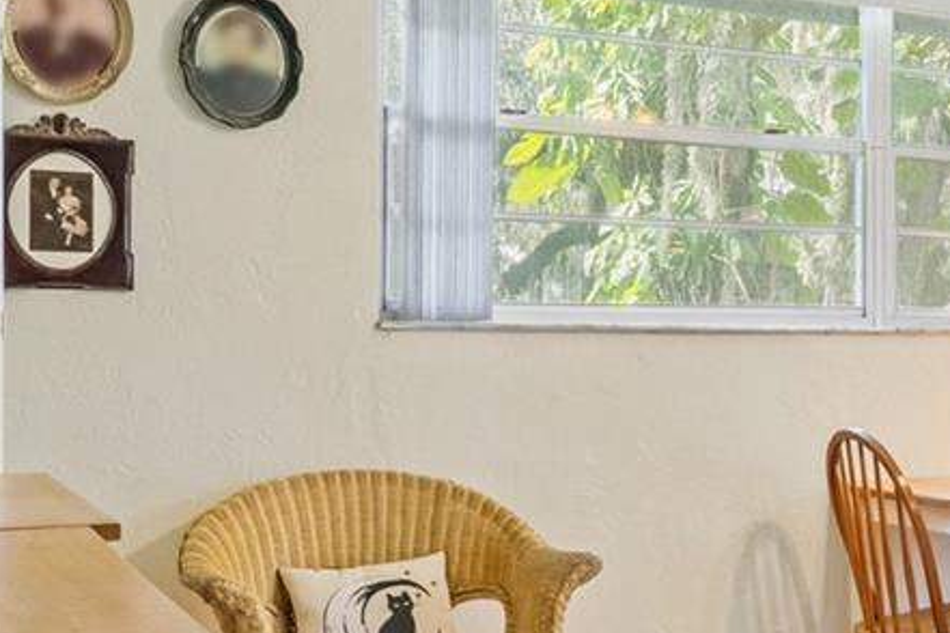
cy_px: 403
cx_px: 948
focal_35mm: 60
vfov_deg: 22.6
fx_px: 1578
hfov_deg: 31.1
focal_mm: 11
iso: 250
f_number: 9
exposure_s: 1/125
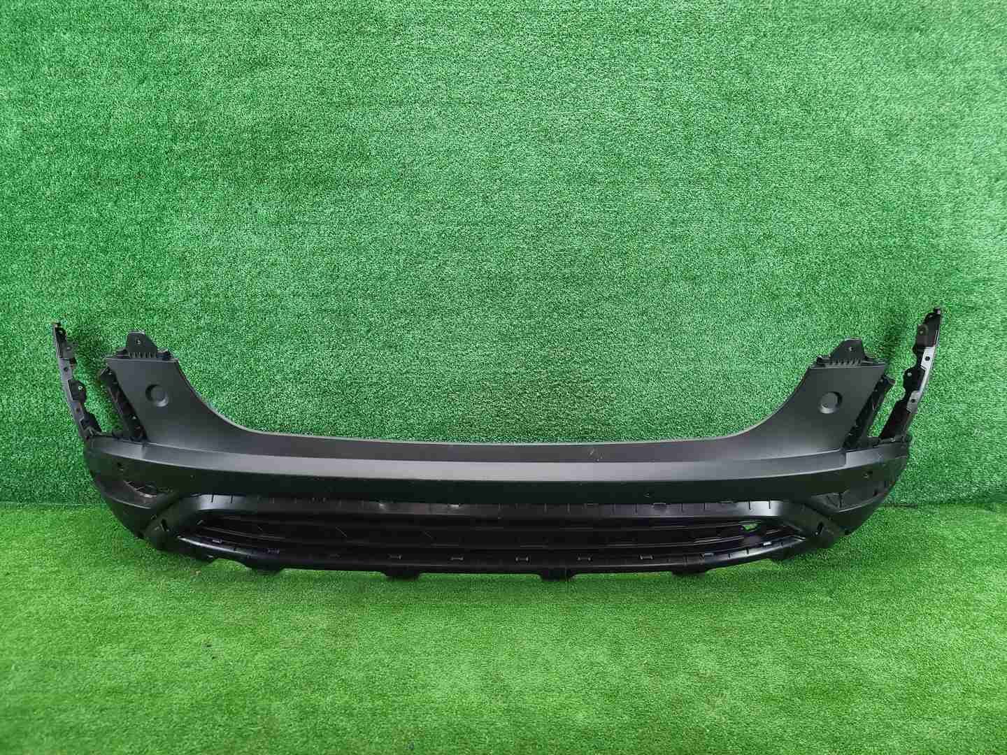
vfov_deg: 53.1
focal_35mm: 26
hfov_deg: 67.3
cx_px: 504
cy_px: 378
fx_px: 756
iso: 223
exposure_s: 1/50
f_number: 1.8
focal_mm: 5.4
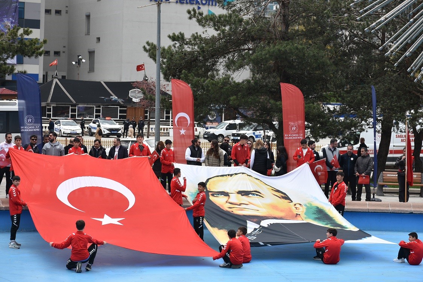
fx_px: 1093
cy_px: 141
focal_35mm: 93
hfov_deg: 21.9
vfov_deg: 14.7
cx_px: 212
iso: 320
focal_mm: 62
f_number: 8
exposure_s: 1/500
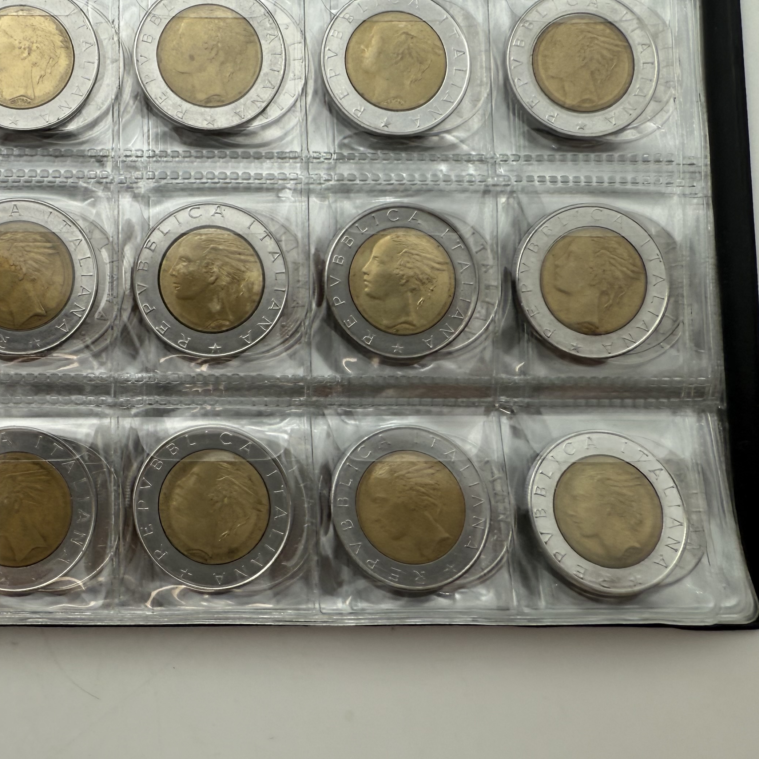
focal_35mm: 41
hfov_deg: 39.3
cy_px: 230
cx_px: 153
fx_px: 1017
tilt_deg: -82.1
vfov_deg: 40.2
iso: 40
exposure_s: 1/227
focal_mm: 2.22
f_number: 2.2
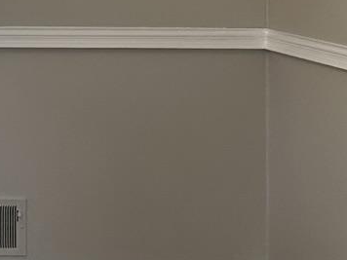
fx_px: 1383
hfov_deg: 13.1
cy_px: -105
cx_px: -245
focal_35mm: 138
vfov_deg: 10.4
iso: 125
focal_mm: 6.86
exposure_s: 1/120
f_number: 1.78
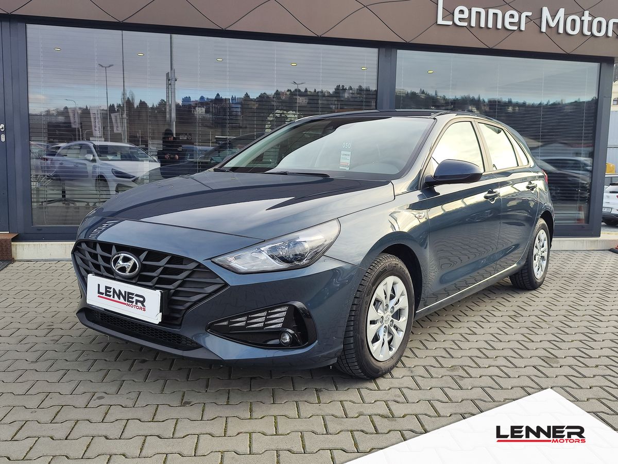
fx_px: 411
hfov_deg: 73.9
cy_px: 232
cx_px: 309
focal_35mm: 23
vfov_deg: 58.9
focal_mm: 7.01
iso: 50
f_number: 1.69
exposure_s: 1/344
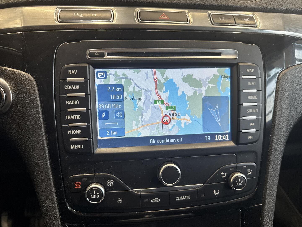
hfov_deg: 71.6
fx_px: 209
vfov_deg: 56.8
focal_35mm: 24
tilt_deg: -31.4
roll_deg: -2.6
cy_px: 114
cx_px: 151
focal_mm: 6.76
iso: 125
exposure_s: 1/79
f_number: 1.78
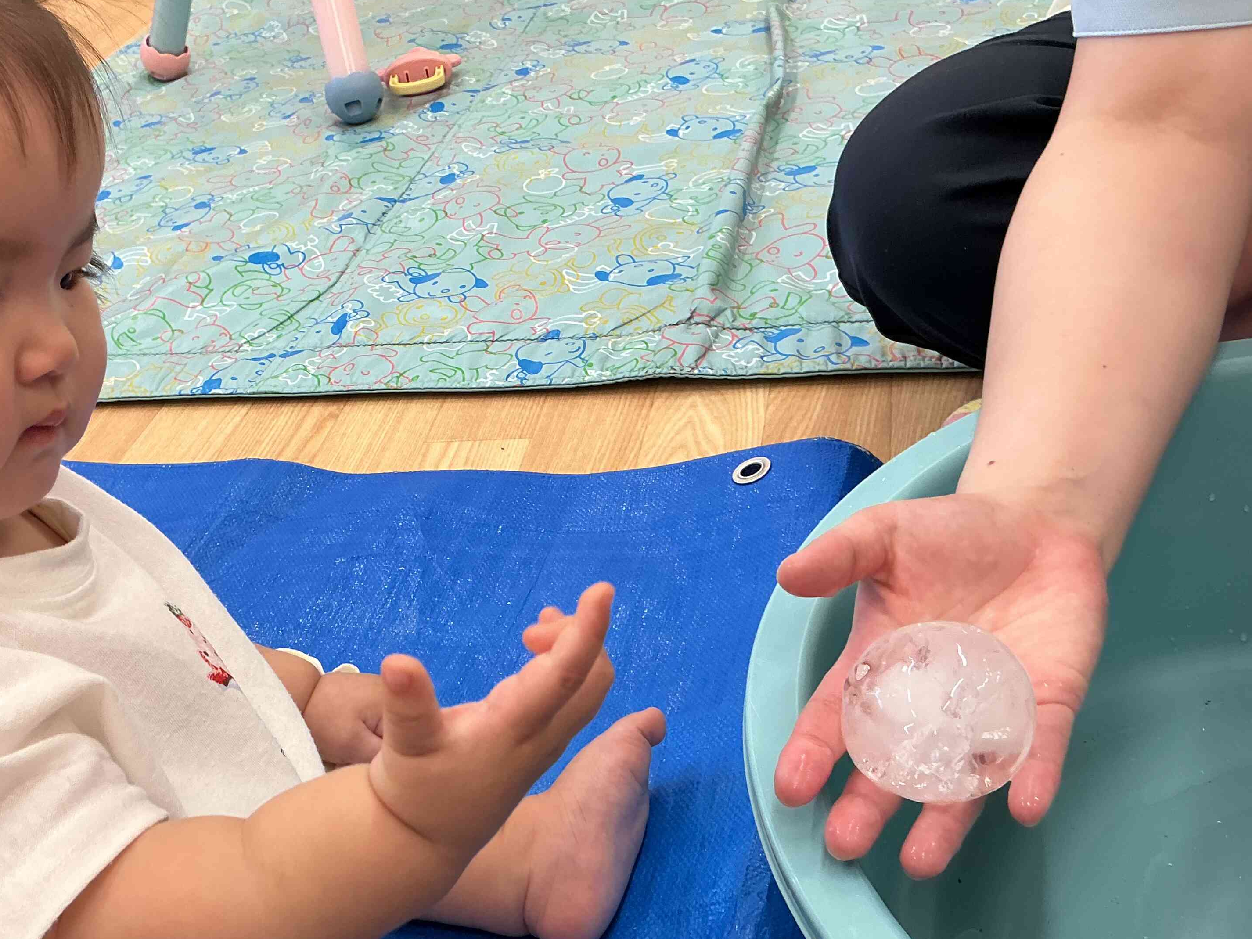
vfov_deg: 35.1
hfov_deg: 45.4
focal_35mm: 41
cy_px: 540
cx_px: 469
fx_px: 1483
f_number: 1.8
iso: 50
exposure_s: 1/100
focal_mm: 3
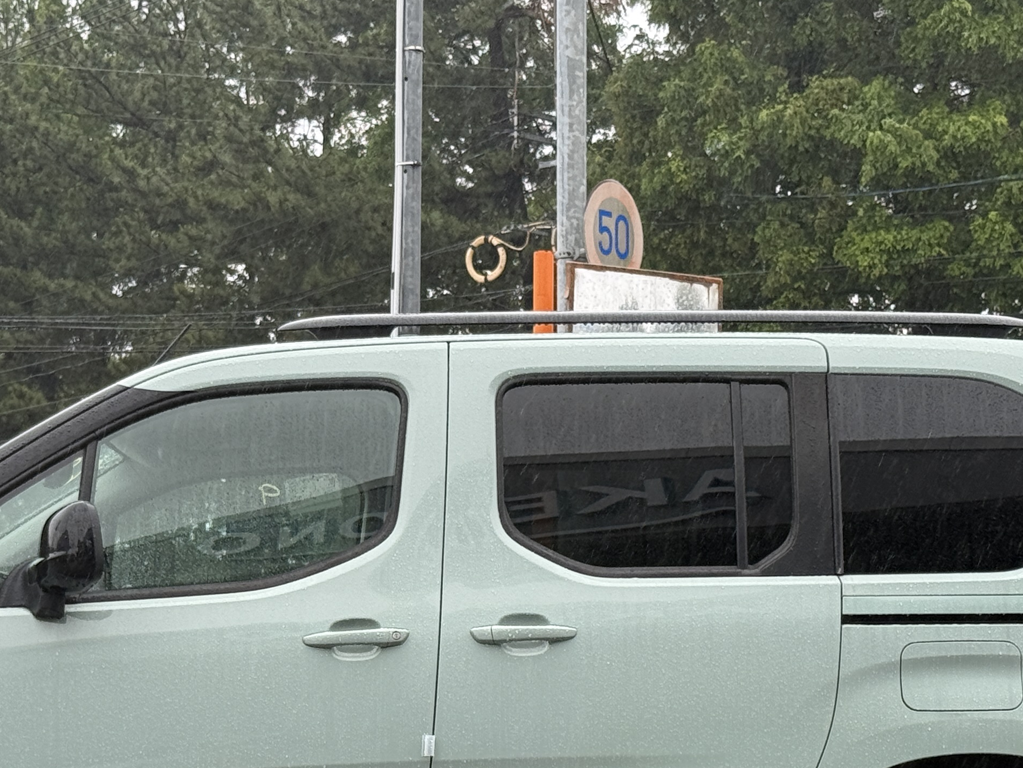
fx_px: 3015
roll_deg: -0.1
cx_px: 318
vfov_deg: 14.4
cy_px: 684
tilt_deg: +2.2
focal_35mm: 102
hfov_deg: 19.2
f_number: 1.78
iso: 50
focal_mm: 6.76
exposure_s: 1/231
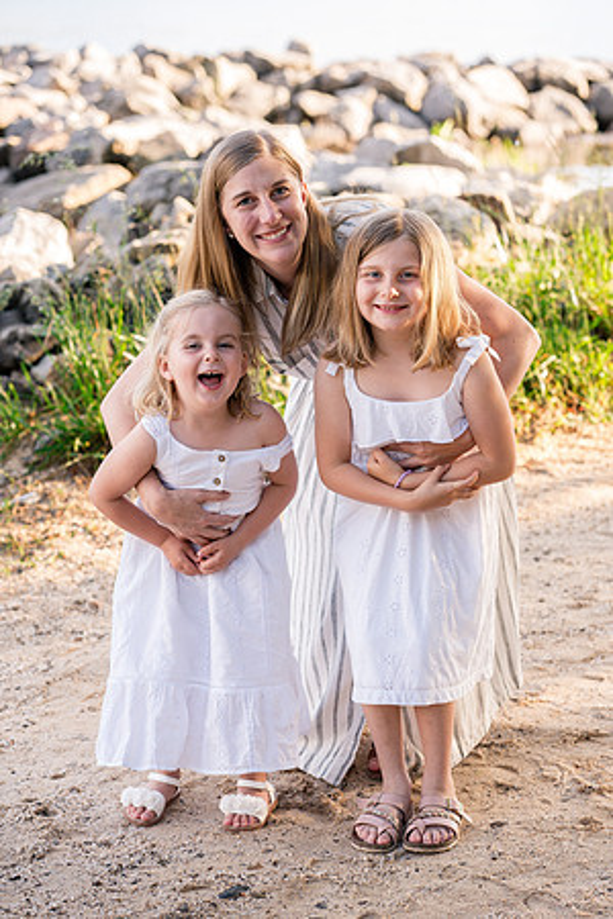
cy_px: 460
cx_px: 306
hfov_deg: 16.1
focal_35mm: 85
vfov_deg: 23.9
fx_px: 2171
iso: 800
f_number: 4.5
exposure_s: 1/500
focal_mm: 85
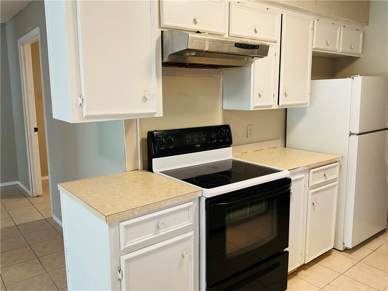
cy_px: 146
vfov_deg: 48.2
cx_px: 194
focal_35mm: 29
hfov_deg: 61.7
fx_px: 325
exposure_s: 1/60
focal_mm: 3
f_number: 1.8
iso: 80
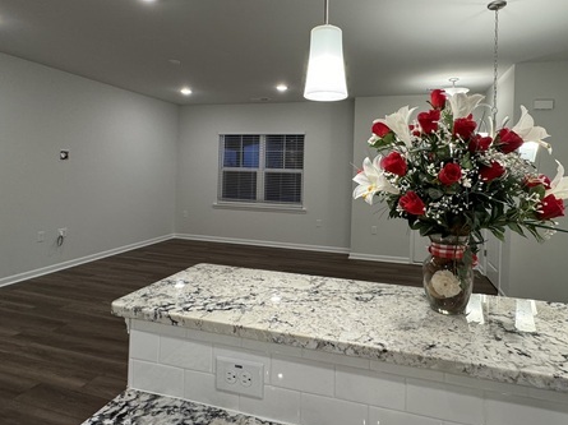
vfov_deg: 62.7
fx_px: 344
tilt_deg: +0.9
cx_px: 313
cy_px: 166
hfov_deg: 78.8
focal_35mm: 21
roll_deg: -1.4
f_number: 2.2
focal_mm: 2.22
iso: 200
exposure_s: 1/120
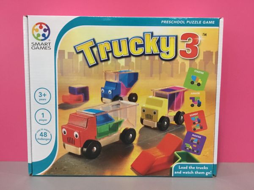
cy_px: 95
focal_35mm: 31
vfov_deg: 45.4
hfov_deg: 58.4
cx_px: 127
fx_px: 227
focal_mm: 3.3
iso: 200
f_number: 2.4
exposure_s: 1/20
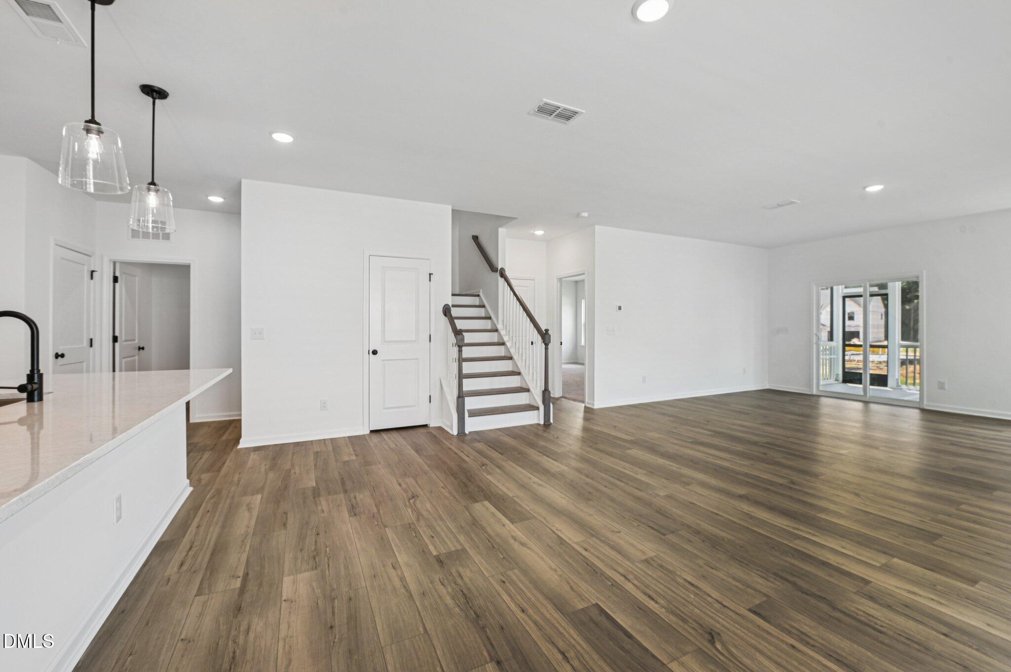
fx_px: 393
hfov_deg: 104.3
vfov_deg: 81.1
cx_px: 506
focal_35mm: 14
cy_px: 336
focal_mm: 14
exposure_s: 1/20
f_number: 9
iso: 200
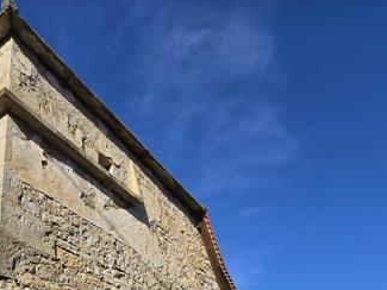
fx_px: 358
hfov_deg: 56.1
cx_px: 144
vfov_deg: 35.3
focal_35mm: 32
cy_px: 345
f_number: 2.2
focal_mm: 2.2
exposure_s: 1/2671
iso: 50
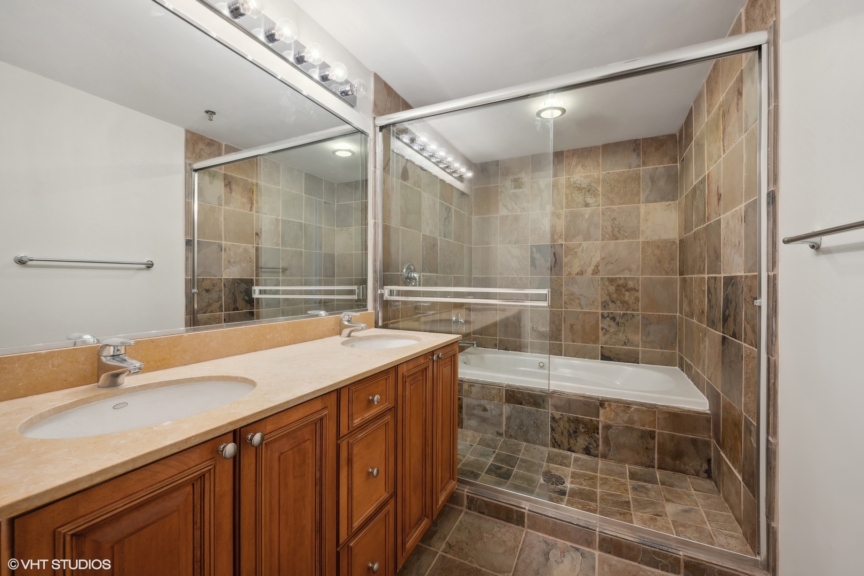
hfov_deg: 104.3
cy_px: 288
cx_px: 432
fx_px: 336
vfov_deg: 81.2
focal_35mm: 14
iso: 200
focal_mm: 14
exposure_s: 1/3.33
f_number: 9.5
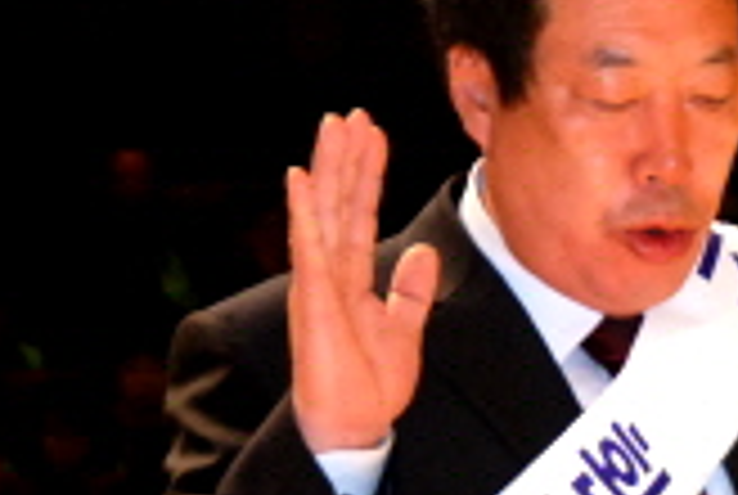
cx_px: 1071
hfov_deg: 6.8
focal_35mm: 297
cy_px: 468
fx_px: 6090
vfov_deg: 4.6
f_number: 5
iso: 800
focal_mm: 65
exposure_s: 1/60
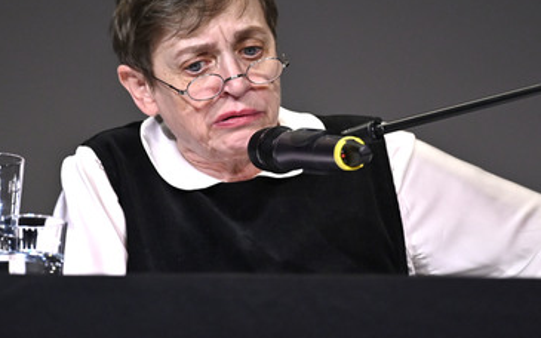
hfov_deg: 8.3
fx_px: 3715
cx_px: 247
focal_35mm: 252
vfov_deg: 5.2
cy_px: 120
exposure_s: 1/400
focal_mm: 200
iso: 1250
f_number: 2.8
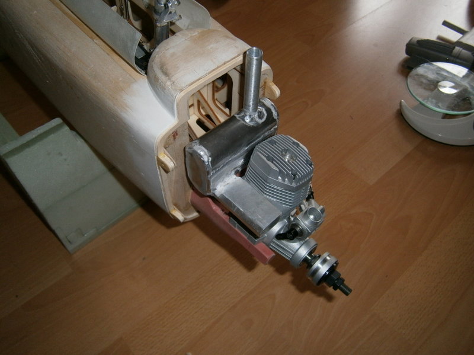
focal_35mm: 31
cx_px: 237
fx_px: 424
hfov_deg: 58.4
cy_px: 178
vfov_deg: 45.4
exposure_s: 1/30
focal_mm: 5.5
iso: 125
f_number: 2.9
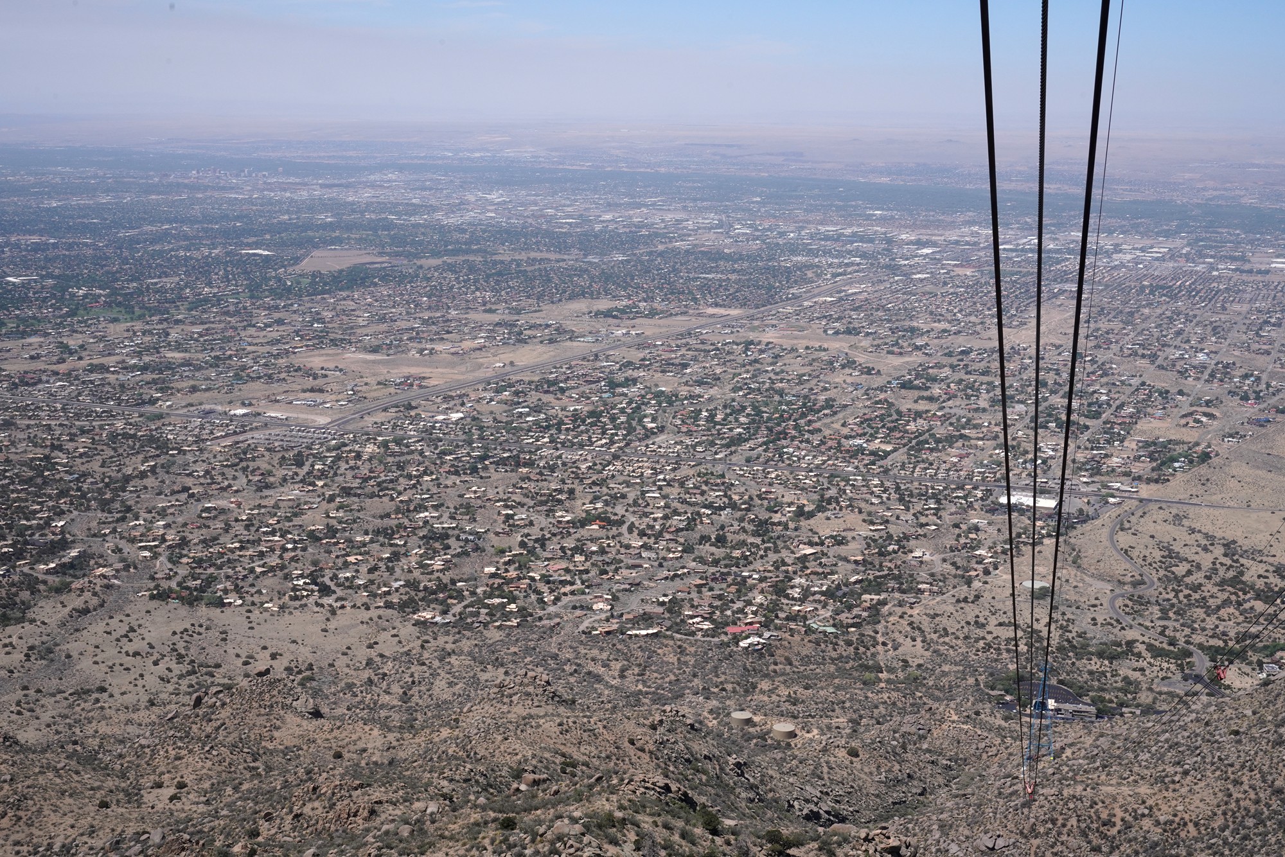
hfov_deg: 39.6
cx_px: 642
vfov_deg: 27.0
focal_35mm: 50
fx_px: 1785
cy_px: 428
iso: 640
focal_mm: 50
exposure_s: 1/320
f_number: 18
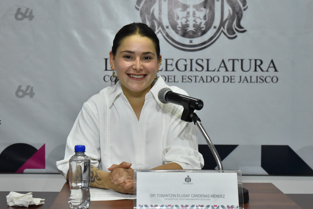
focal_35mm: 77
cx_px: 146
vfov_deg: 17.7
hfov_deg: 26.3
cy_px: 106
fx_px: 670
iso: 2500
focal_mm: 48
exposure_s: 1/200
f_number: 5.3
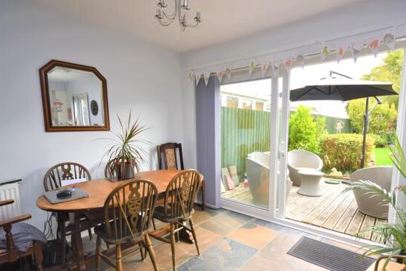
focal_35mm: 20
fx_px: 221
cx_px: 237
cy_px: 155
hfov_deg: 84.4
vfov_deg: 62.7
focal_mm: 11
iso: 280
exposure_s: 1/200
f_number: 5
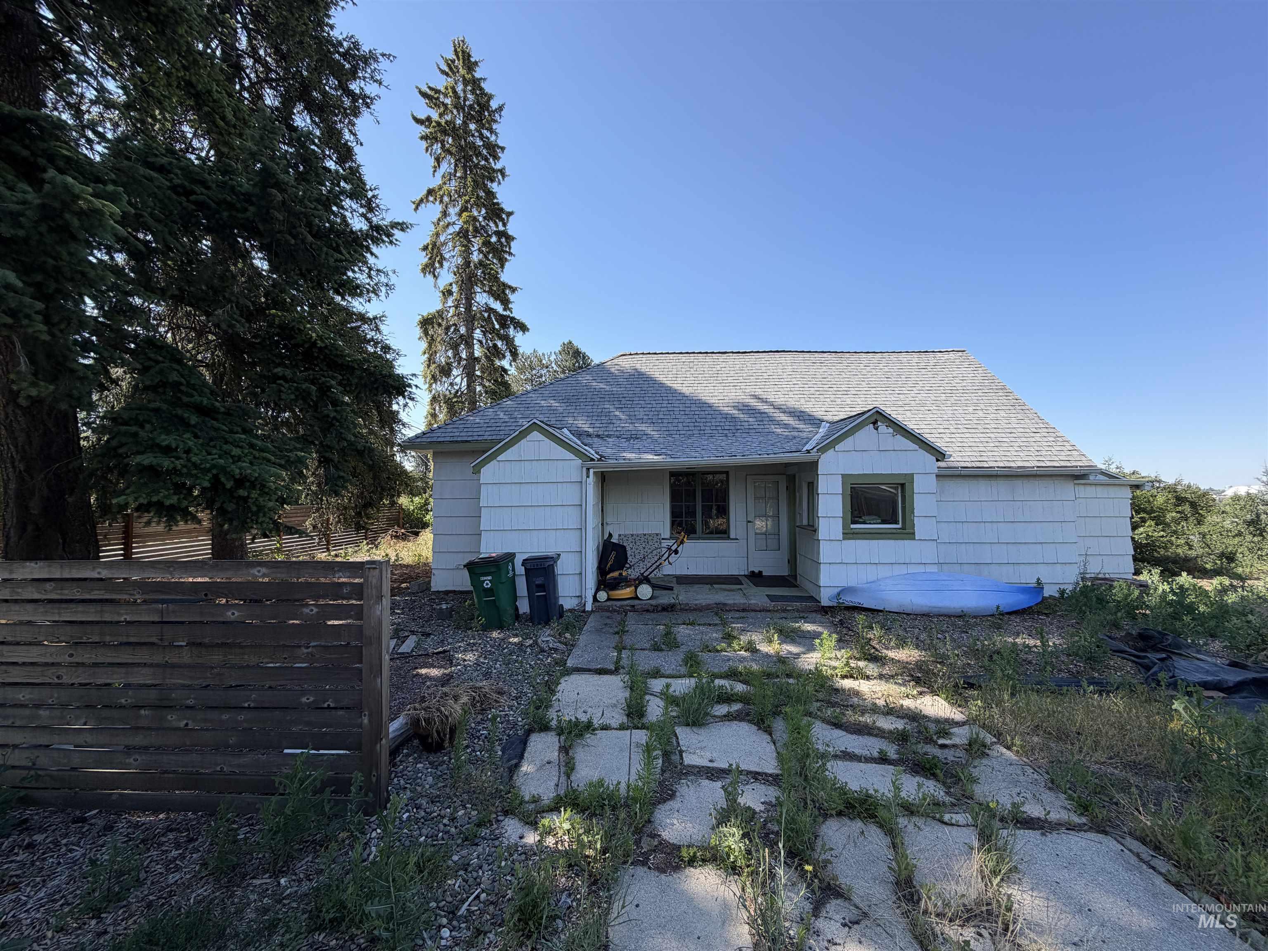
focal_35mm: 14
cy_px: 476
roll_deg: +0.2
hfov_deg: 102.1
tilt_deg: +2.7
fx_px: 513
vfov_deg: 85.7
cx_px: 634
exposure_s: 1/694
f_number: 2.2
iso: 40
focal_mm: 2.22
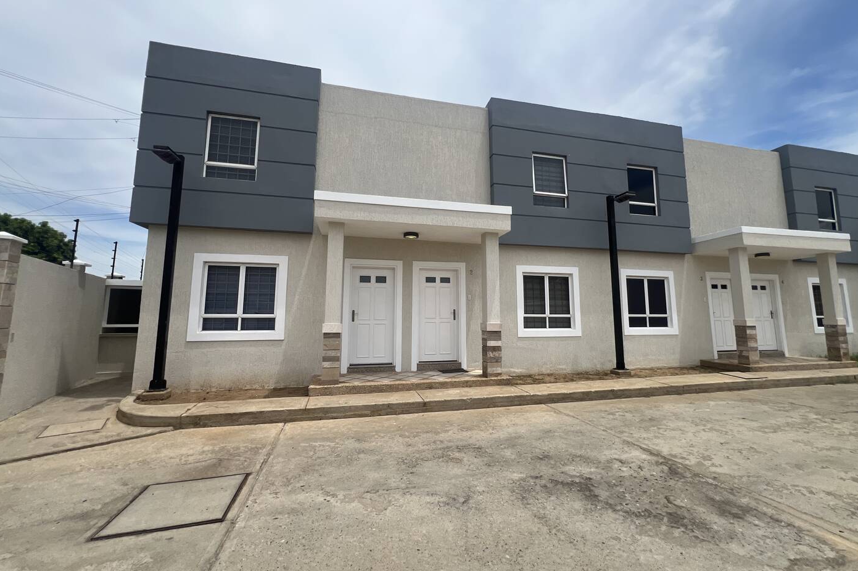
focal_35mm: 14
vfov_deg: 81.1
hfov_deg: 104.2
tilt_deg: +6.8
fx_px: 334
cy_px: 273
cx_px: 442
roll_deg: -0.4
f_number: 1.8
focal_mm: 1.57
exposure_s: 1/2320
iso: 32
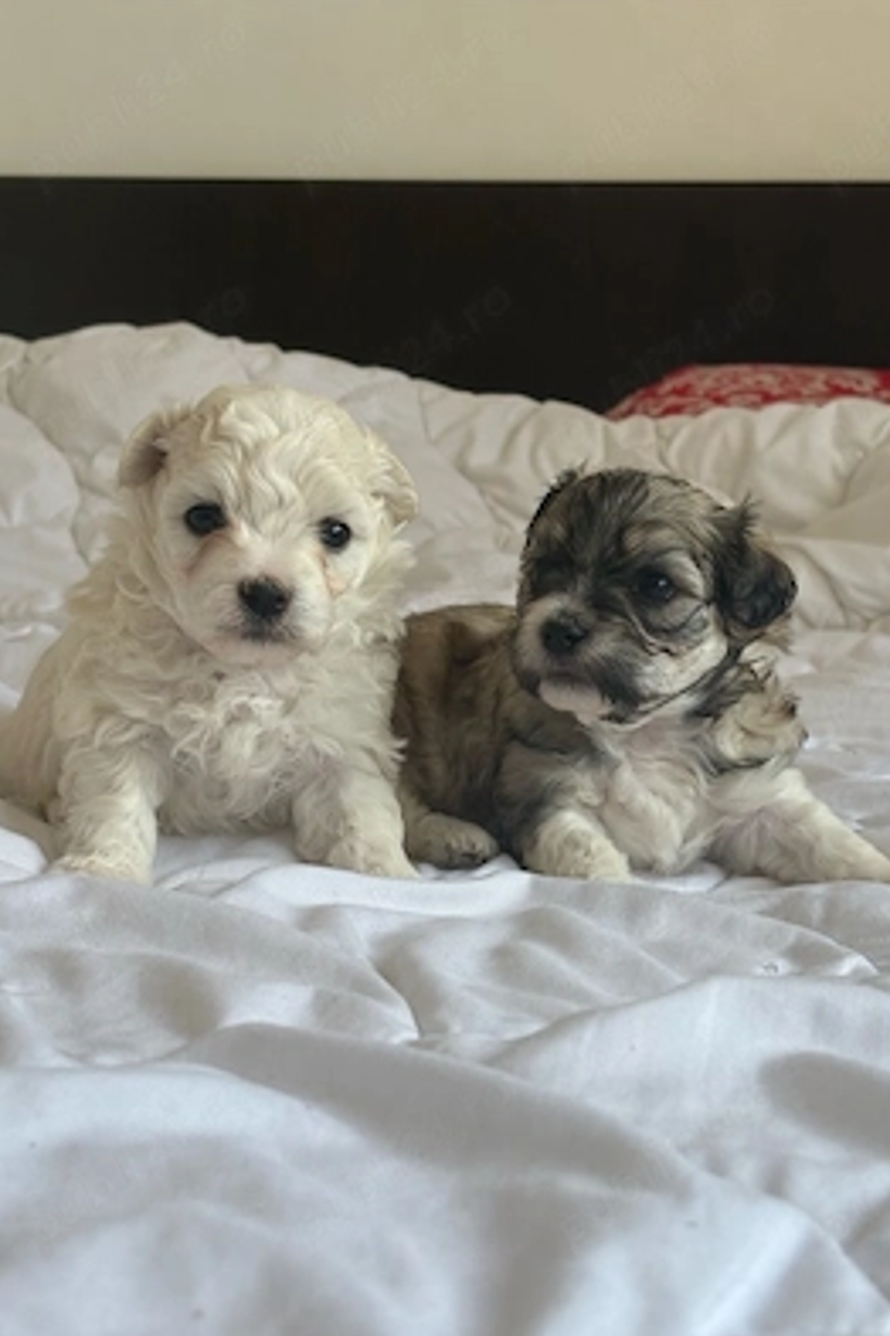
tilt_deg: -6.8
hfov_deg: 24.6
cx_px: 469
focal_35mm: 55
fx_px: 2039
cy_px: 673
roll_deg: -1.9
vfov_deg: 36.2
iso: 32
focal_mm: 5.96
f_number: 1.6
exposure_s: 1/293
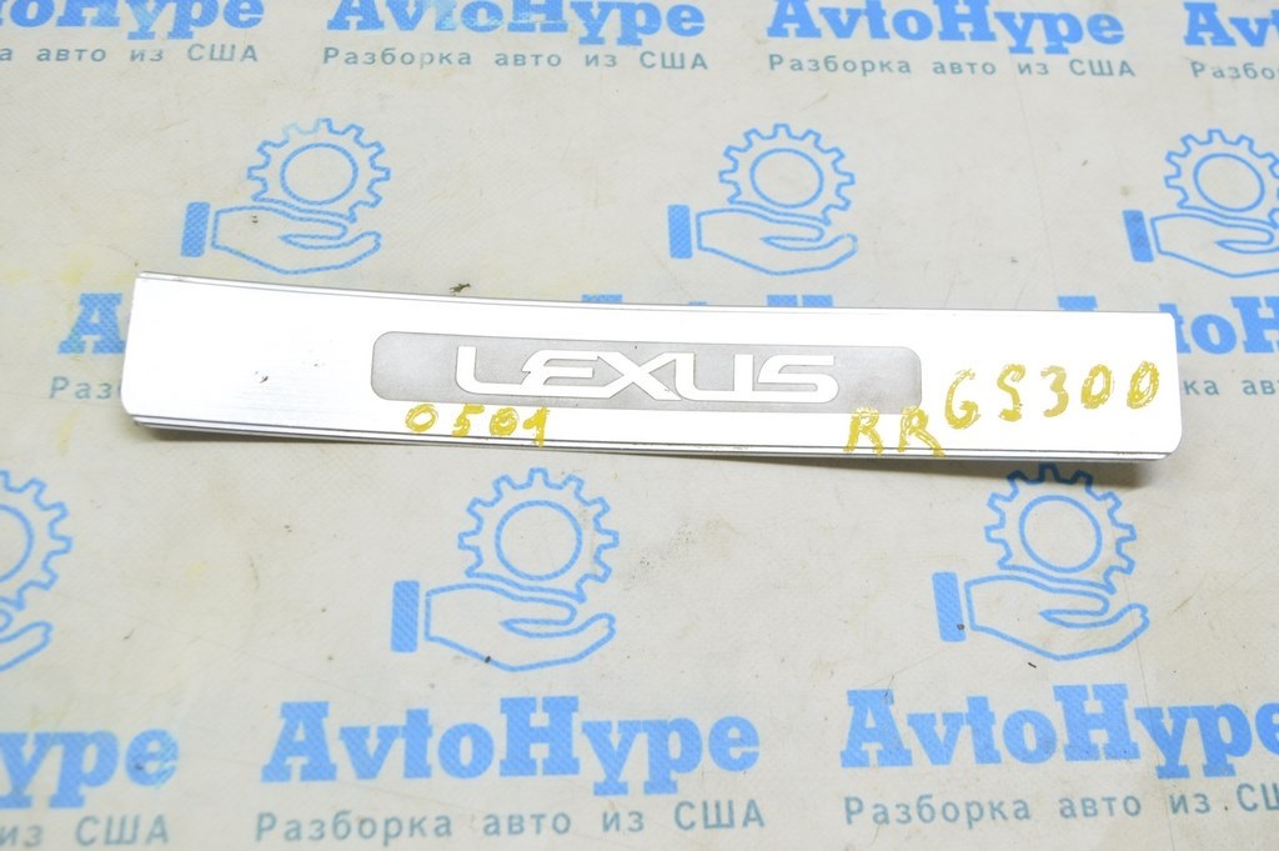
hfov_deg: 49.6
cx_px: 640
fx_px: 1384
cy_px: 426
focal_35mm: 39
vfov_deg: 34.2
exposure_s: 1/20
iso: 400
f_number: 5.6
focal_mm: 26
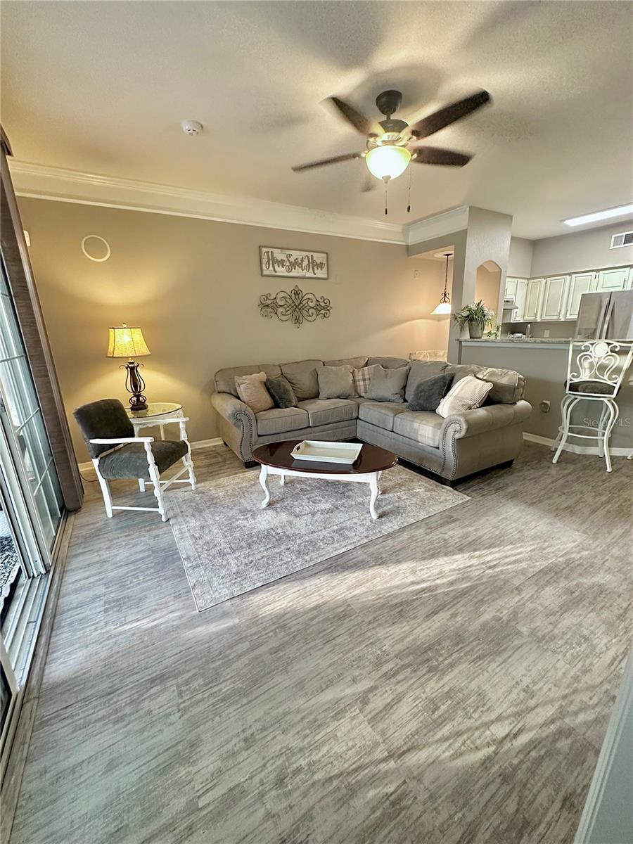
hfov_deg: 85.7
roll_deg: +1.5
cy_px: 422
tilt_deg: -15.3
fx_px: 341
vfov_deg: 102.1
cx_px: 316
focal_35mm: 14
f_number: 2.2
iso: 500
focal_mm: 2.22
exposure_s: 1/60
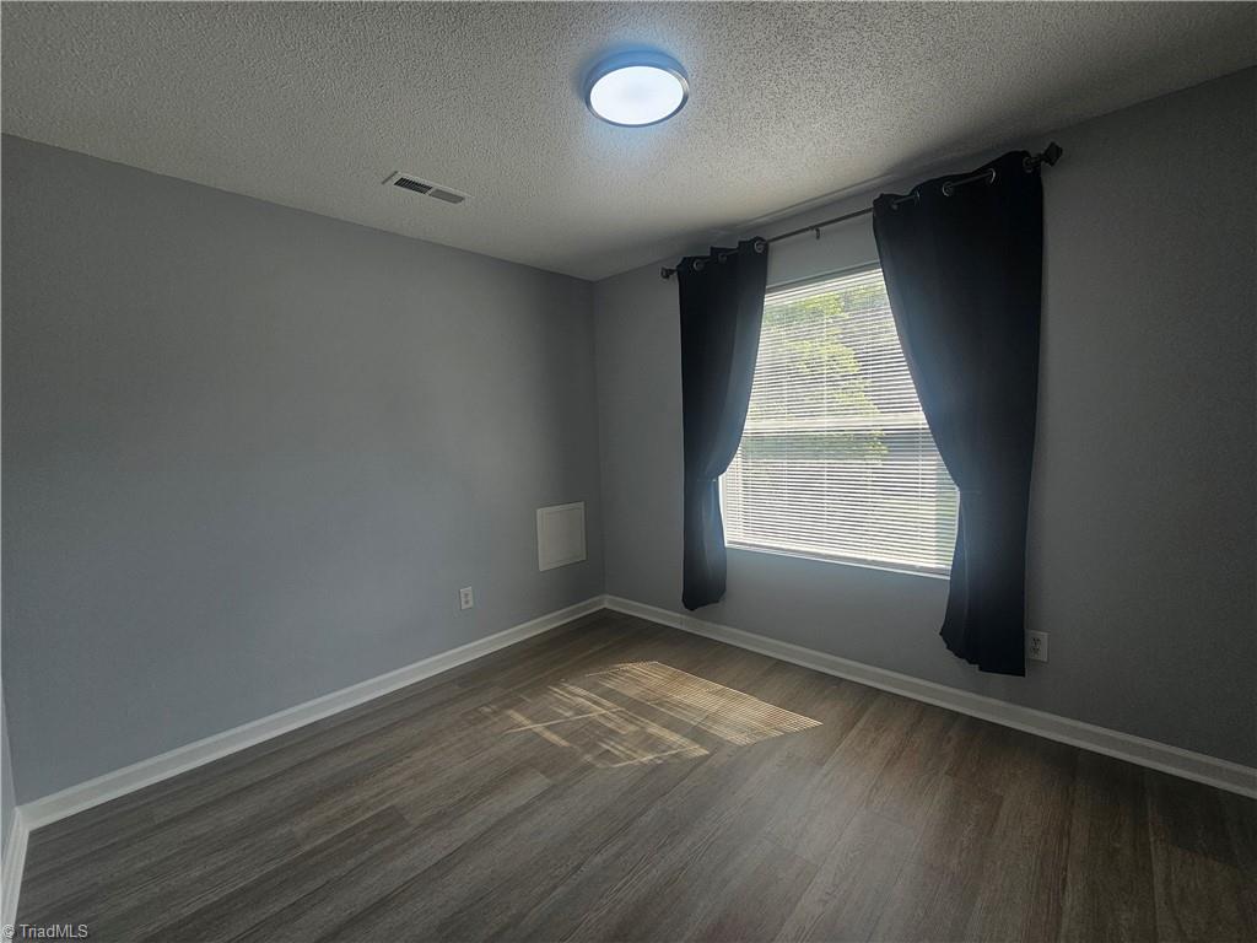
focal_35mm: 13
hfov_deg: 106.2
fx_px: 472
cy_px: 472
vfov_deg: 89.9
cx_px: 628
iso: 50
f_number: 2.2
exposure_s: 1/272
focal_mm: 2.2
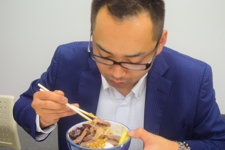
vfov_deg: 26.0
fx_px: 325
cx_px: 112
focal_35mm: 52
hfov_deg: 38.2
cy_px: 73
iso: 400
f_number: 1.8
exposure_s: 1/250
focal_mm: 18.5
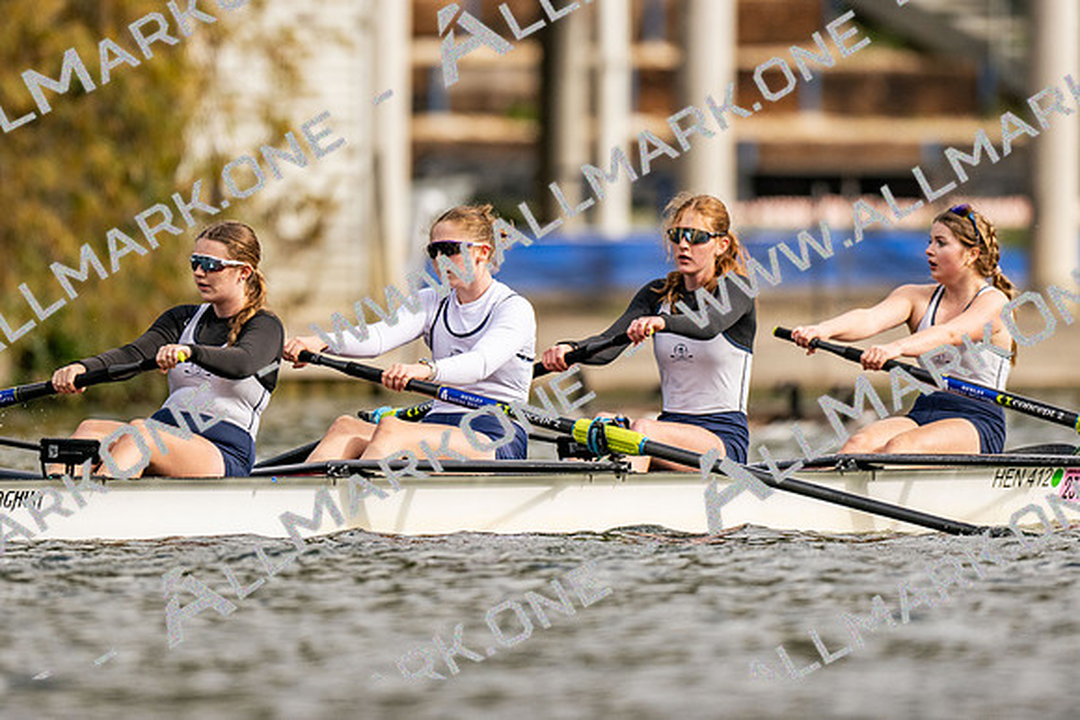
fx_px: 27019
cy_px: 360
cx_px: 540
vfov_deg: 1.5
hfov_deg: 2.3
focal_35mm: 900
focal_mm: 600
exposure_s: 1/2500
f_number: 4
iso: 250
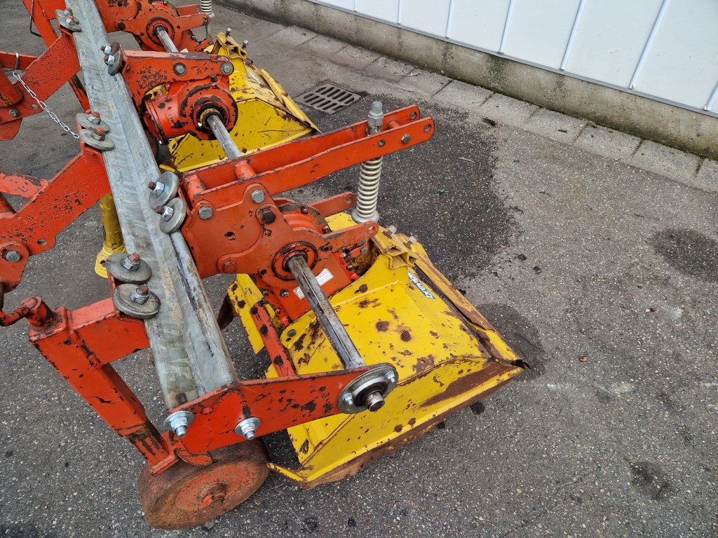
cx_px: 359
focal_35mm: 23
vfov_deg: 58.9
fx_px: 477
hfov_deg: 73.9
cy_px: 269
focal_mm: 5.4
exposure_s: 1/882
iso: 50
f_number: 1.8
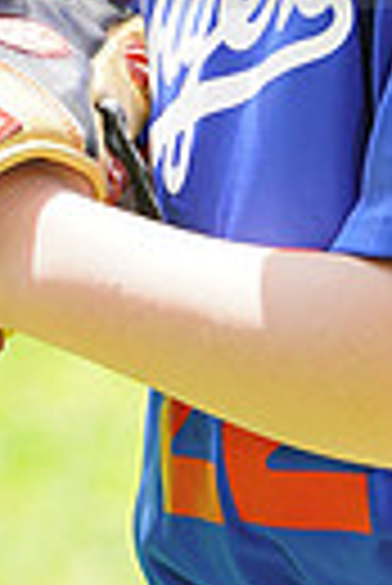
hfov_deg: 1.4
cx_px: 239
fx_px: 16256
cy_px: -135
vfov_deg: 2.1
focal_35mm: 998
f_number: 6.3
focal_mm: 224
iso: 200
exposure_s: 1/200
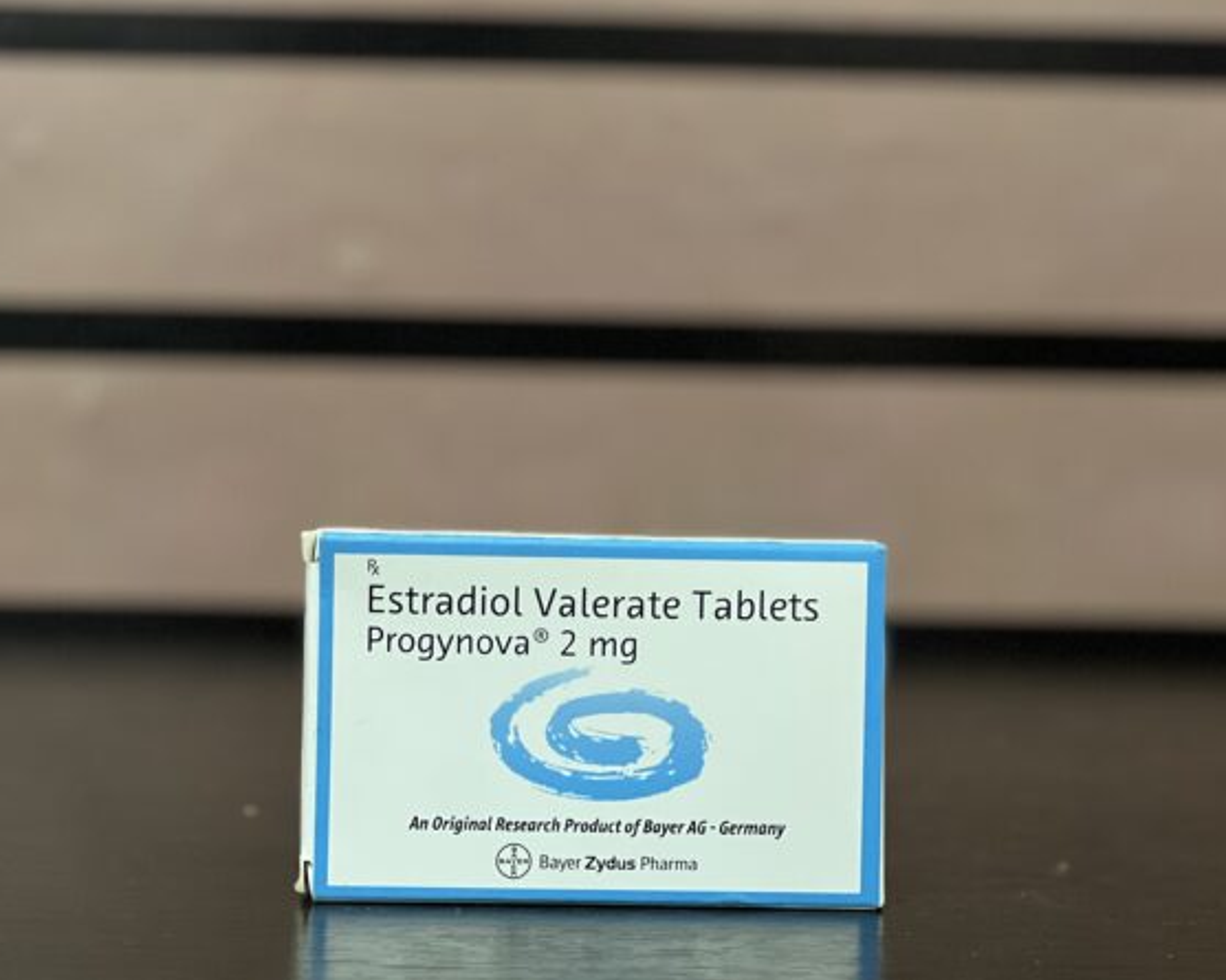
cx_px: 590
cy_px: 487
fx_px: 2938
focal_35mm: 81
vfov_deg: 18.9
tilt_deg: -0.9
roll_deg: -0.8
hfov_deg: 23.6
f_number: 2.8
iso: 250
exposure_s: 1/33
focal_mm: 9
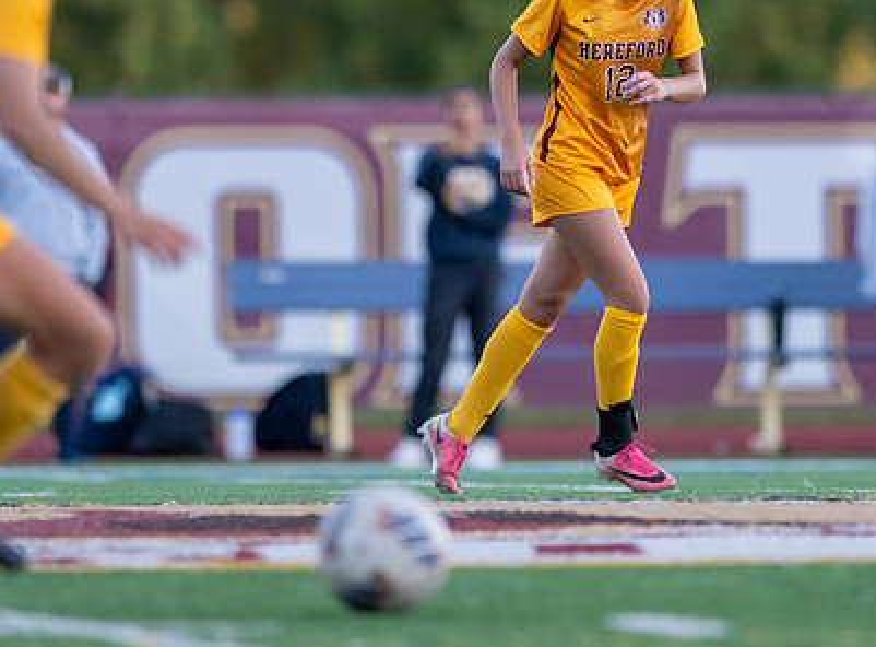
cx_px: 517
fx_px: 15022
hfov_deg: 3.3
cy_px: 221
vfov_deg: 2.5
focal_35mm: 597
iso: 1800
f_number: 2.8
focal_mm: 300
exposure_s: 1/1600
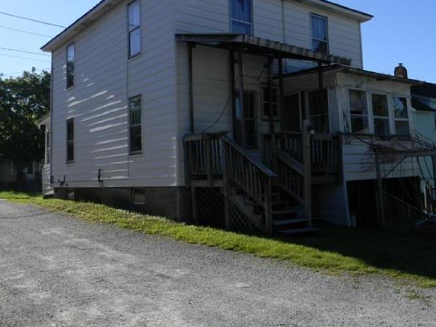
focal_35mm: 36
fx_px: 453
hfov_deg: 51.0
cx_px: 262
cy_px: 131
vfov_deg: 39.5
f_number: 7
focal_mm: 5
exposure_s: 1/228
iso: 80
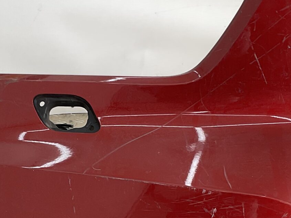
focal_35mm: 88
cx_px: 110
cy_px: 192
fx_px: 740
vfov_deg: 16.6
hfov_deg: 22.2
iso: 16
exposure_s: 1/151
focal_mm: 3
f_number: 1.8
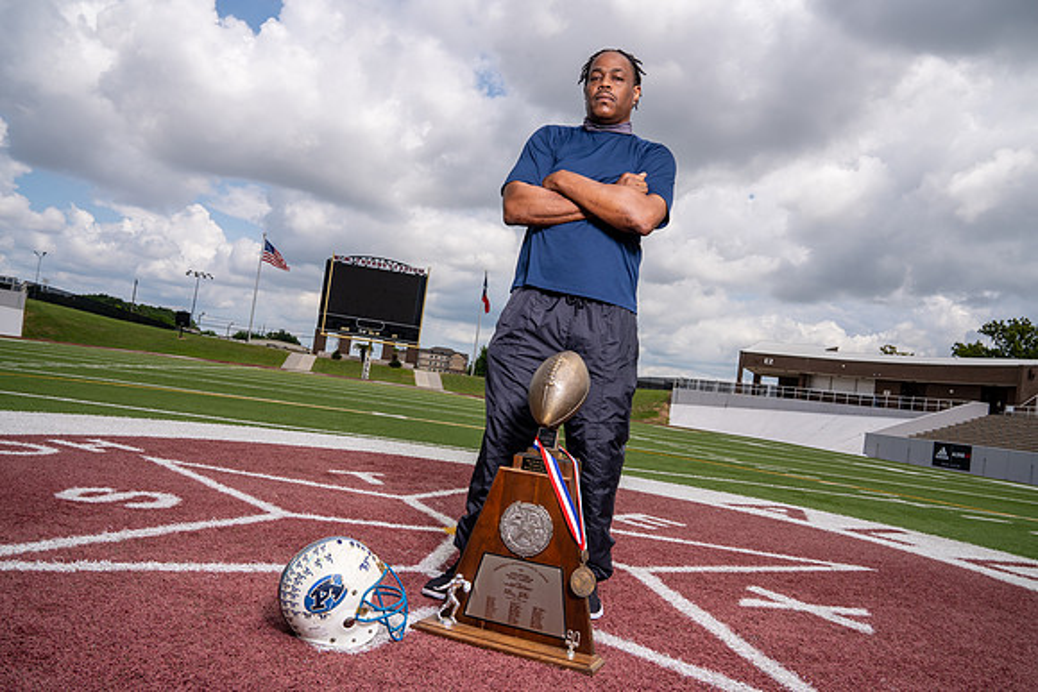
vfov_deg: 49.6
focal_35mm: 26
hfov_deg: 69.4
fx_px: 750
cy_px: 346
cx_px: 519
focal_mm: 26
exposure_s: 1/200
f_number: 11
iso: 125
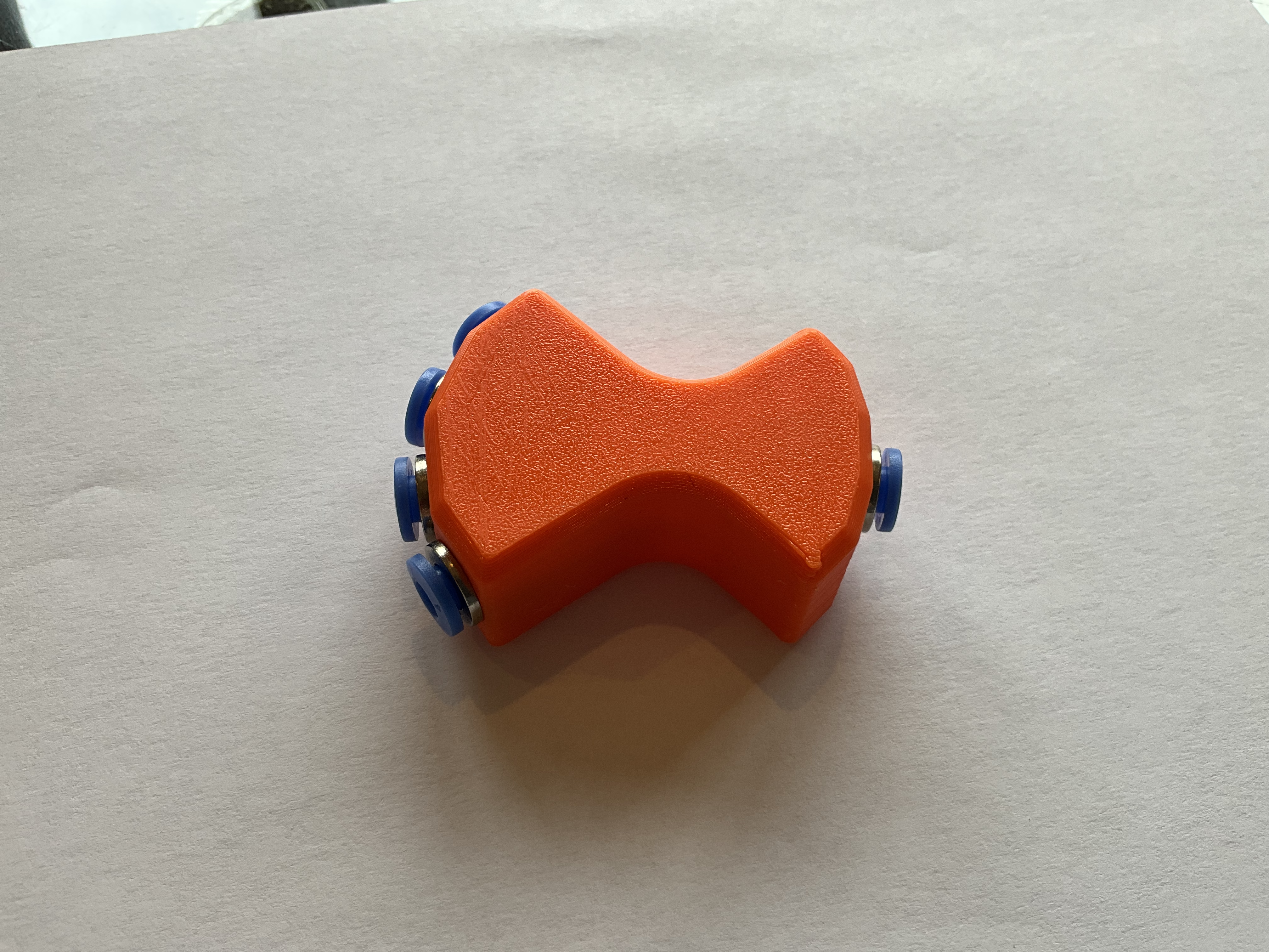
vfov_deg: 48.2
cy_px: 476
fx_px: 1063
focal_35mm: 29
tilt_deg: -57.9
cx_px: 634
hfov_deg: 61.7
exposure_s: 1/120
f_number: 1.8
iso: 20
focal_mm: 3
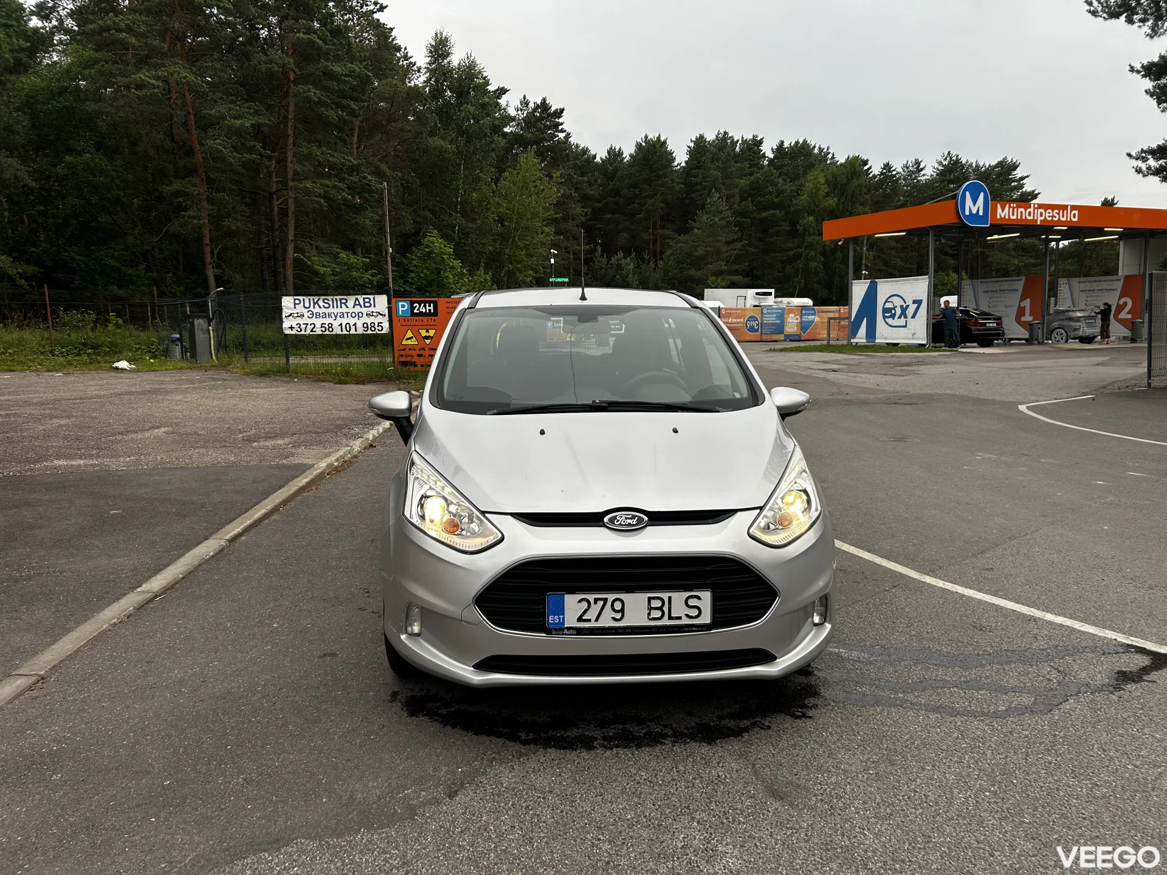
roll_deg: +1.7
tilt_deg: -5.9
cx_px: 584
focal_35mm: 26
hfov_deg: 67.3
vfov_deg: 53.1
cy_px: 438
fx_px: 877
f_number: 1.5
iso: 64
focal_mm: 5.7
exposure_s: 1/617
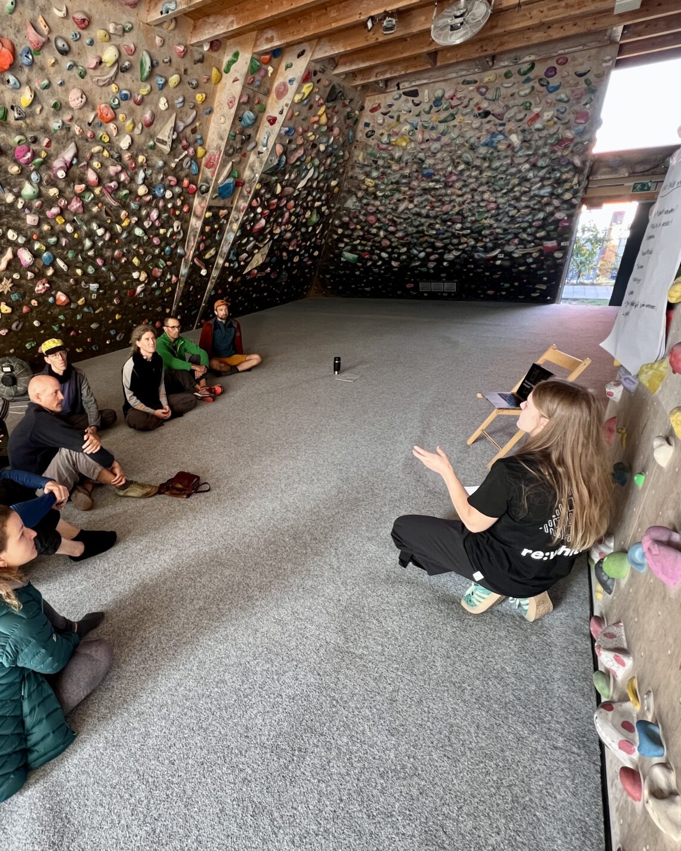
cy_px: 425
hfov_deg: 74.0
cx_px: 215
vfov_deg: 89.6
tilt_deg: -22.1
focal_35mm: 17
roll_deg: +2.4
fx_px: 428
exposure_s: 1/68
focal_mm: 1.57
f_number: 1.8
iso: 250
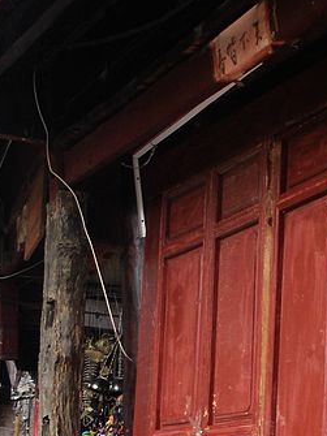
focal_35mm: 110
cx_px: 283
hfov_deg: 13.4
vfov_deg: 17.2
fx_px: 1386
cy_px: 509
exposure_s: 1/59.8
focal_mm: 6.3
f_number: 3.5
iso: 66
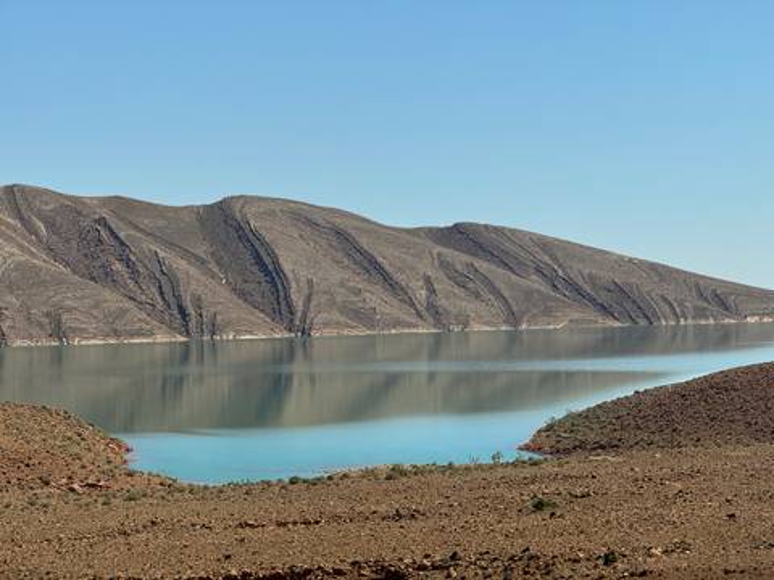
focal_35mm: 120
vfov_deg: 12.3
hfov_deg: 16.4
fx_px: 2683
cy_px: 290
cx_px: 387
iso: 50
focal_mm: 15.66
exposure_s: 1/459
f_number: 2.8
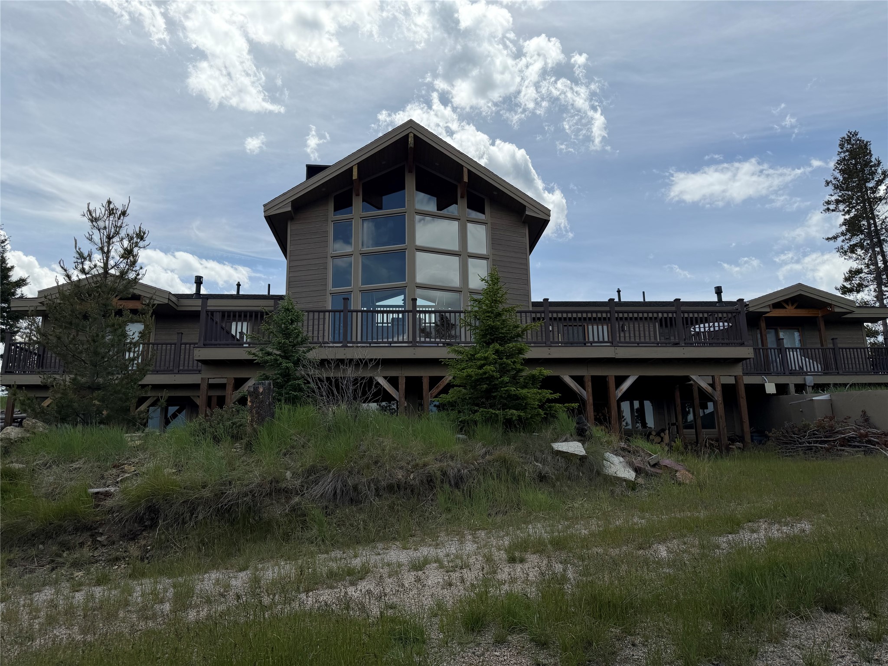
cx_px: 444
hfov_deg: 71.6
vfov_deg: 56.8
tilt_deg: +12.6
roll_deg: +2.3
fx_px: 616
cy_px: 333
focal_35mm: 24
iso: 80
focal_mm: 6.76
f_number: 1.78
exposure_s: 1/7353
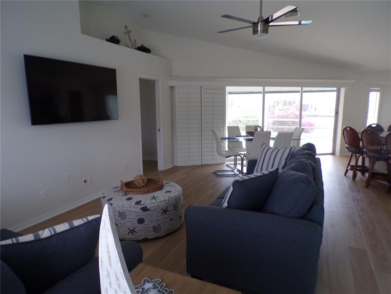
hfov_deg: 71.6
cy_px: 147
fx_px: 271
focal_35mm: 24
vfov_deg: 56.8
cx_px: 196
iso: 112
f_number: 3
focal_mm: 4.3
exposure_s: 1/34
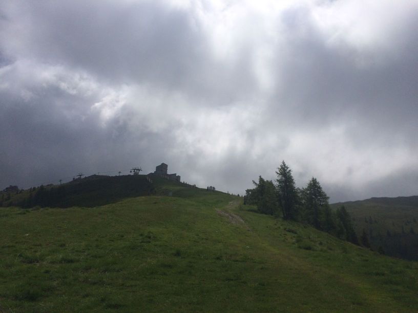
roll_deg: -1.5
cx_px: 209
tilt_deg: +18.4
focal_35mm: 29
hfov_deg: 61.7
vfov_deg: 48.2
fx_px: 350
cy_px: 156
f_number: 2.2
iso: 40
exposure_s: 1/13699
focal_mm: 4.15
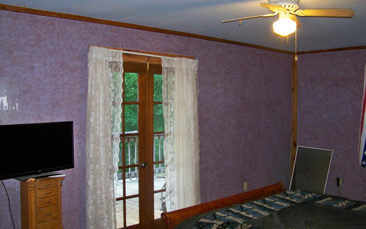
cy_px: 128
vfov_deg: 35.3
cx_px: 179
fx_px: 359
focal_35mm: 36
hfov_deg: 54.0
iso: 200
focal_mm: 5.85
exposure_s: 1/30
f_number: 2.8
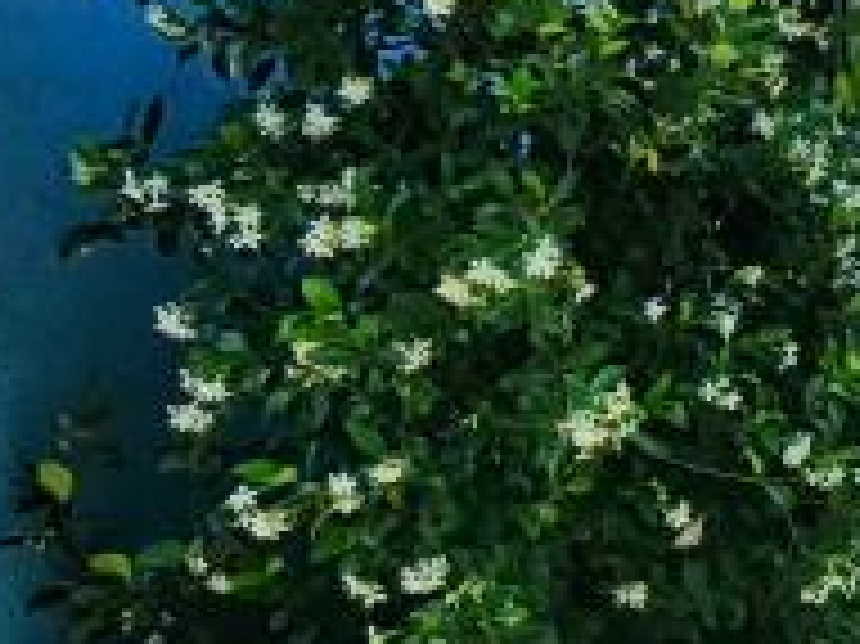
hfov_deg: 13.8
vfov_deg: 13.4
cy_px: 160
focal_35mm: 110
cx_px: 1945
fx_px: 2731
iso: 100
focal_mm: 7
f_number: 5
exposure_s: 1/640
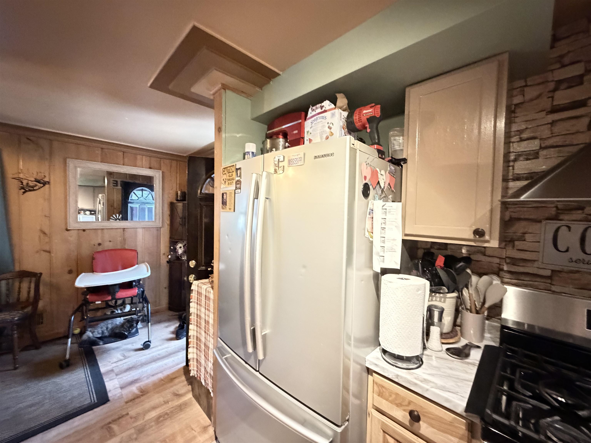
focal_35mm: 14
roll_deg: -0.6
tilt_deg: -2.0
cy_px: 222
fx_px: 239
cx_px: 296
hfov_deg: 102.1
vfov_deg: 85.7
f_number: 2.2
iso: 2000
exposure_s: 1/30
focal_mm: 2.22
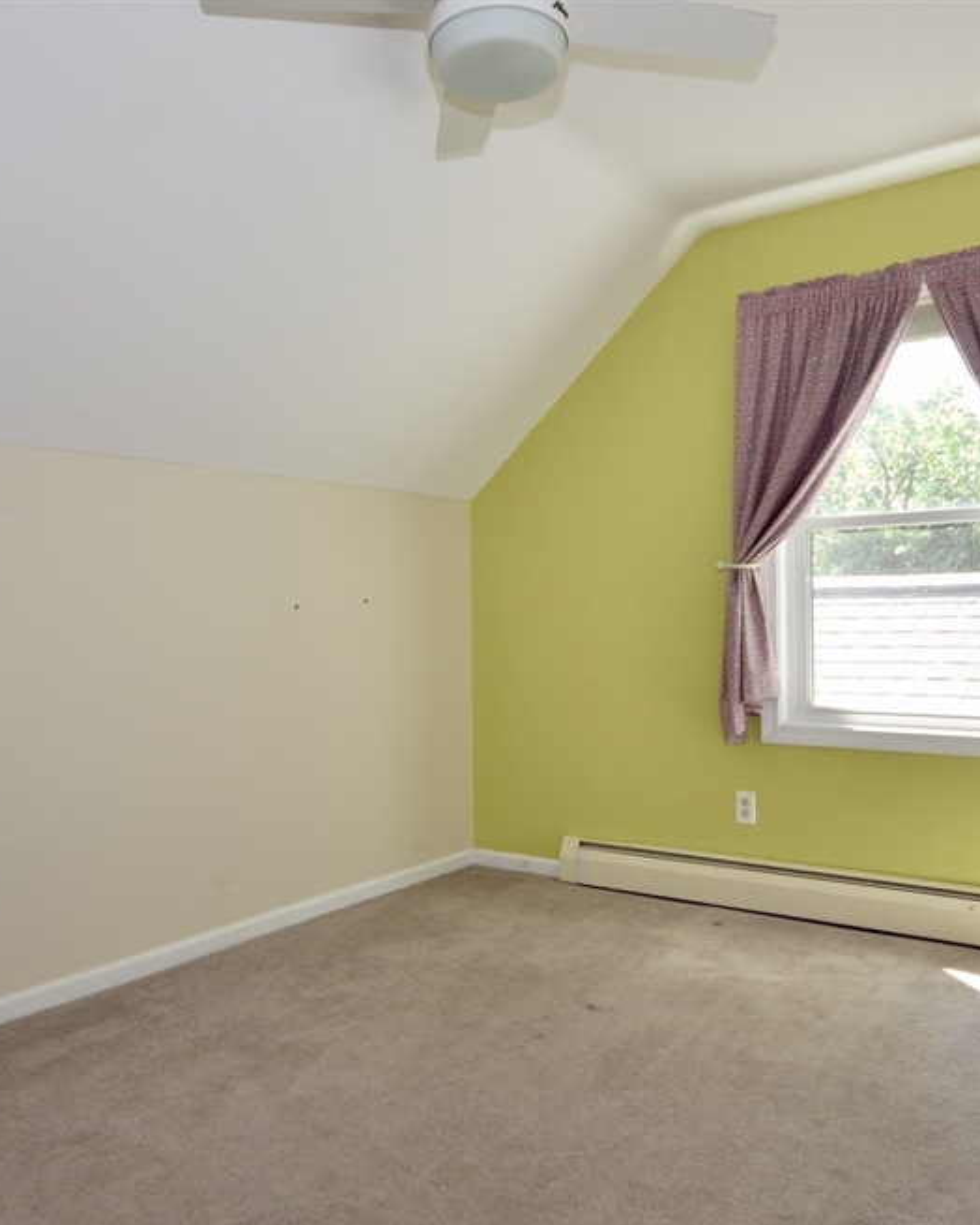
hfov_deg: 62.0
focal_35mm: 22
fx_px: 798
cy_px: 637
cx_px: 628
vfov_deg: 75.0
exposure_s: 1/80
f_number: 4.5
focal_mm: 10
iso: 200
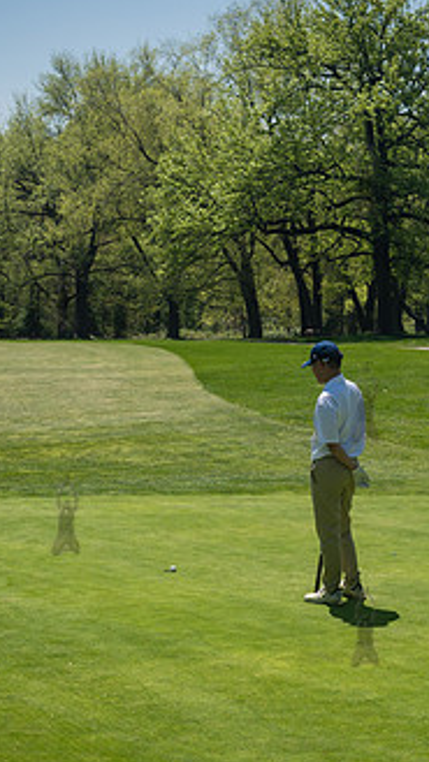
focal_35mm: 79
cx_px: 359
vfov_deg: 26.8
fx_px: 1598
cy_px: 468
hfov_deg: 15.2
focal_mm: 35
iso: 200
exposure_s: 1/800
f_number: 7.1
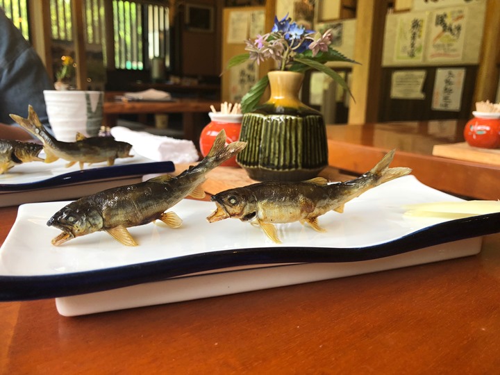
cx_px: 250
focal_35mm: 28
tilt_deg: -12.0
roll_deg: -1.4
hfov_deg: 63.4
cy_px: 188
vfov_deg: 49.7
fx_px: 404
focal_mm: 3.99
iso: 40
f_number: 1.8
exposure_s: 1/120
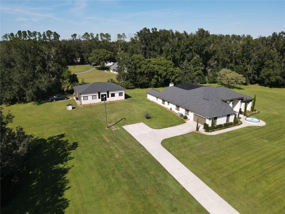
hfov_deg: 71.6
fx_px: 198
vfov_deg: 56.8
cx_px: 142
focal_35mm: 24
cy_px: 107
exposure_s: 1/725
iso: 100
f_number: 2.8
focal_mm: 4.5
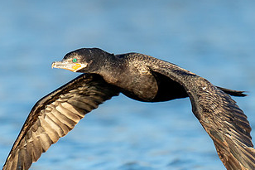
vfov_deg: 0.9
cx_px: 23
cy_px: 65
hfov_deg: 1.3
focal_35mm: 1541
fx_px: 10909
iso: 1000
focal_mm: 600
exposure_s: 1/3200
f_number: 7.1
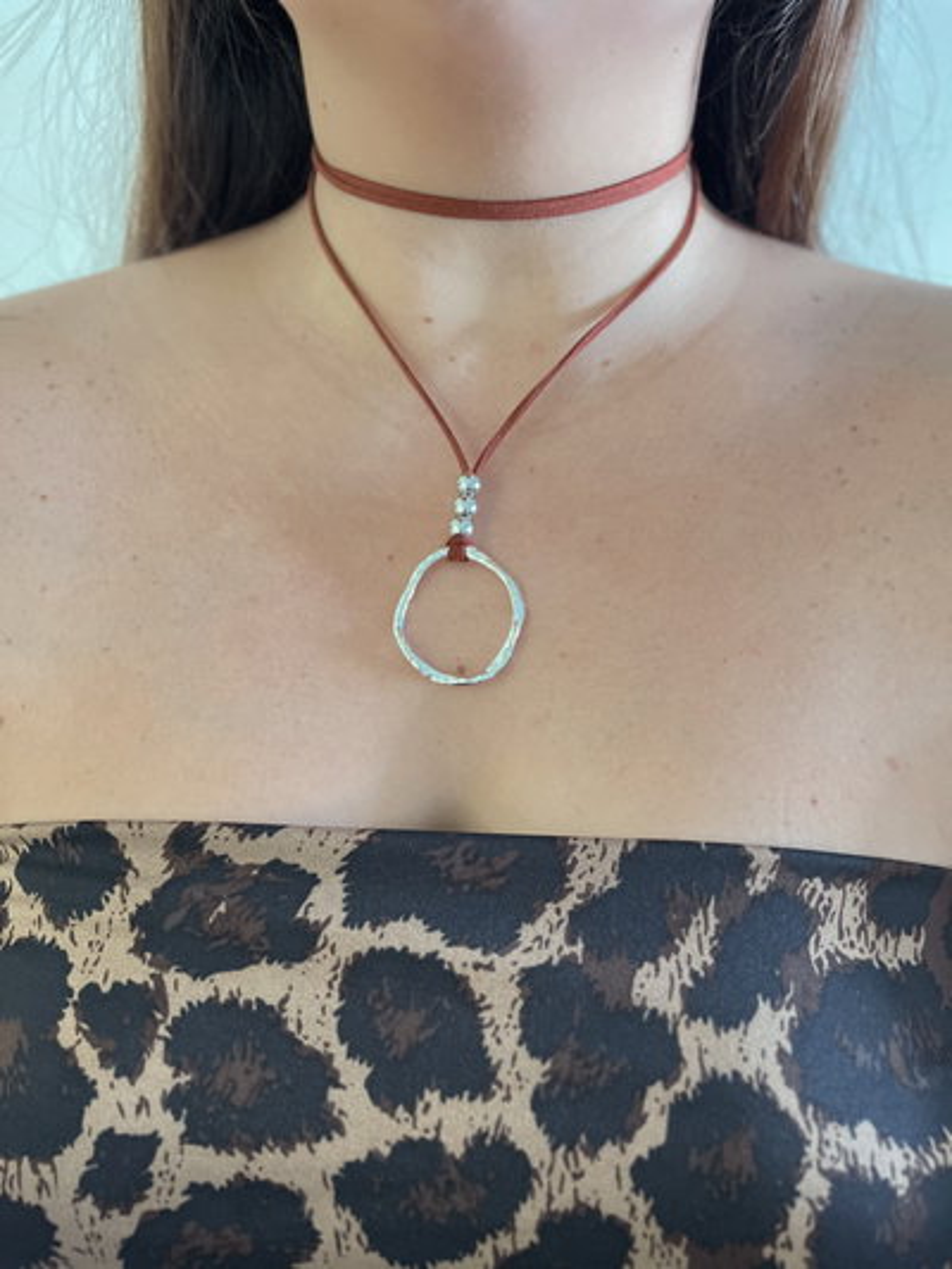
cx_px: 476
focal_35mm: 26
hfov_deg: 53.1
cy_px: 634
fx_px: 953
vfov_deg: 67.3
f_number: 1.6
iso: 640
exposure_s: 1/34
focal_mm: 5.1
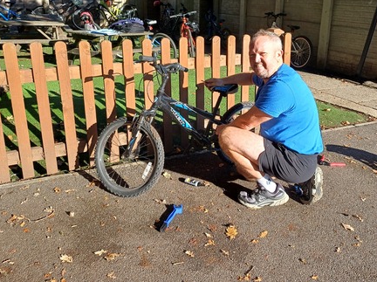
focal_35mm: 33
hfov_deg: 55.3
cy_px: 97
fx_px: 359
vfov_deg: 42.4
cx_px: 206
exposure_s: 1/539
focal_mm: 4.65
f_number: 1.8
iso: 50
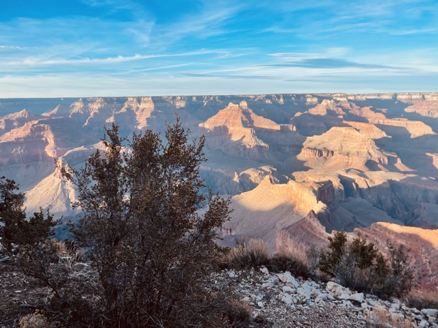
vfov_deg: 54.9
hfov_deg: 69.4
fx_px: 316
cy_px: 164
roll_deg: +0.4
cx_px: 219
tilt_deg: -11.5
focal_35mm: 25
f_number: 1.6
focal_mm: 5.1
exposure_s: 1/1164
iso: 32
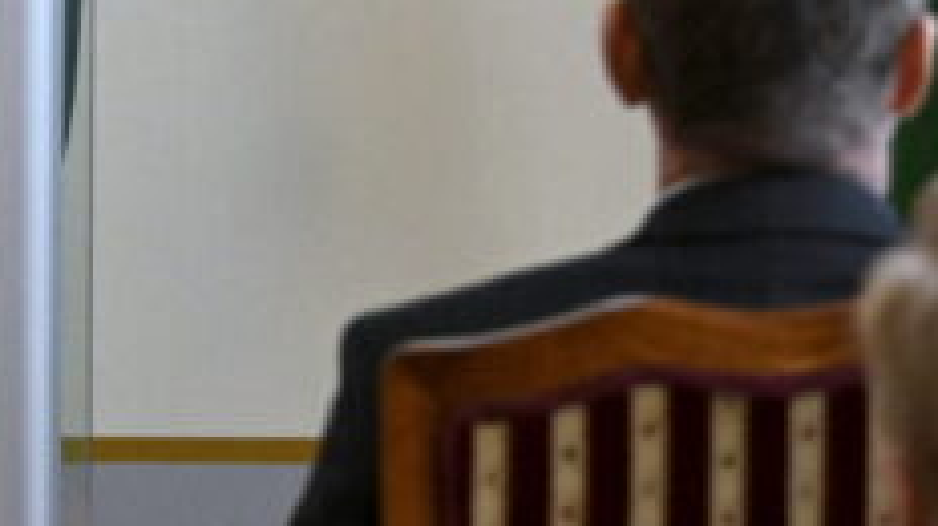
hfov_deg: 5.9
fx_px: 8871
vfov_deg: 3.3
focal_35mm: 357
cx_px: -914
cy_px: -799
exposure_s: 1/320
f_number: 3.2
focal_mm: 79
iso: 6400
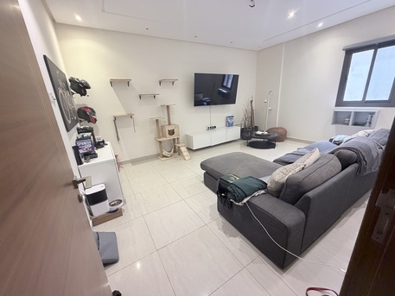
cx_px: 198
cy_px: 148
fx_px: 160
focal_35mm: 14
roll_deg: +3.3
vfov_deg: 85.7
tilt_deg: -17.7
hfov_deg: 102.0
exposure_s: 1/60
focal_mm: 2.22
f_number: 2.2
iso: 500
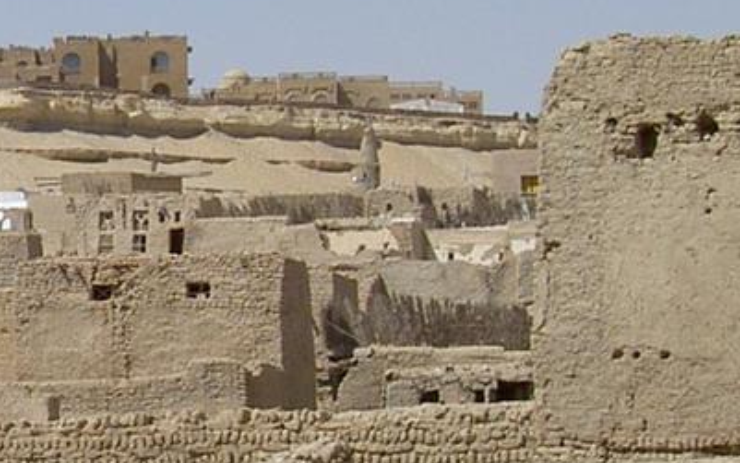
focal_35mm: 198
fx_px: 3995
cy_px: 266
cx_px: -247
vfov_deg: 6.6
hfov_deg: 10.3
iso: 50
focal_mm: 8
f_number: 4.7
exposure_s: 1/800
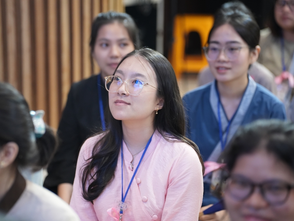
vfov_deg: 12.3
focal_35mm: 120
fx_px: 1019
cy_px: 114
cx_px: 126
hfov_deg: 16.4
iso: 3200
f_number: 2.8
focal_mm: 107
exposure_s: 1/125
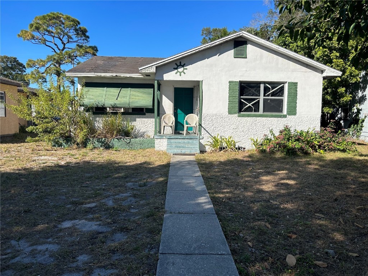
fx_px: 276
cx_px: 184
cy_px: 138
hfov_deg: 67.3
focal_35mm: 26
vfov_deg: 53.1
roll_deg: -0.6
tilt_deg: -4.1
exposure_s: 1/4115
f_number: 1.5
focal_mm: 5.7
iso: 50
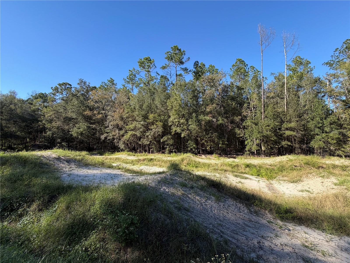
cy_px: 132
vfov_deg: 85.7
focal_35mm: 14
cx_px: 175
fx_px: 142
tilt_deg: +0.9
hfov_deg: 102.1
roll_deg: +0.8
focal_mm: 2.22
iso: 40
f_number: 2.2
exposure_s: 1/559
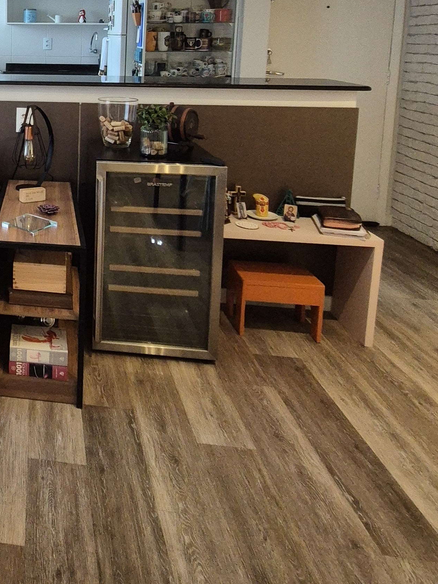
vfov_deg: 53.6
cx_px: -54
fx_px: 523
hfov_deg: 37.4
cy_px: 101
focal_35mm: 31
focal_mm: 2.2
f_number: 2.2
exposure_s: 1/60
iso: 640
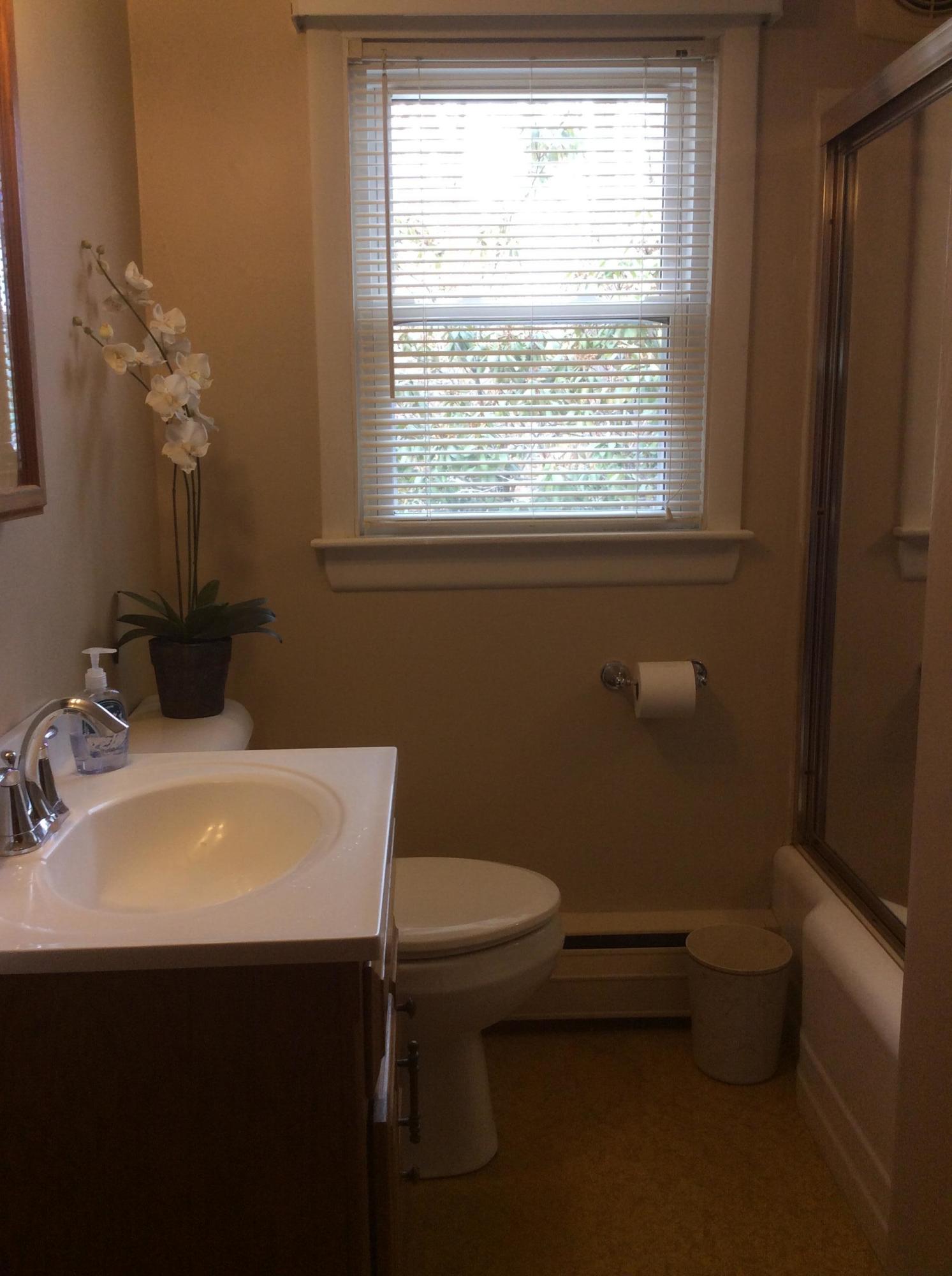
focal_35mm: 32
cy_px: 638
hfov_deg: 44.0
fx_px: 1177
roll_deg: +1.2
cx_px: 476
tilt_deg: -13.1
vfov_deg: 56.9
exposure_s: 1/60
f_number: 2.4
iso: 50
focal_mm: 3.3
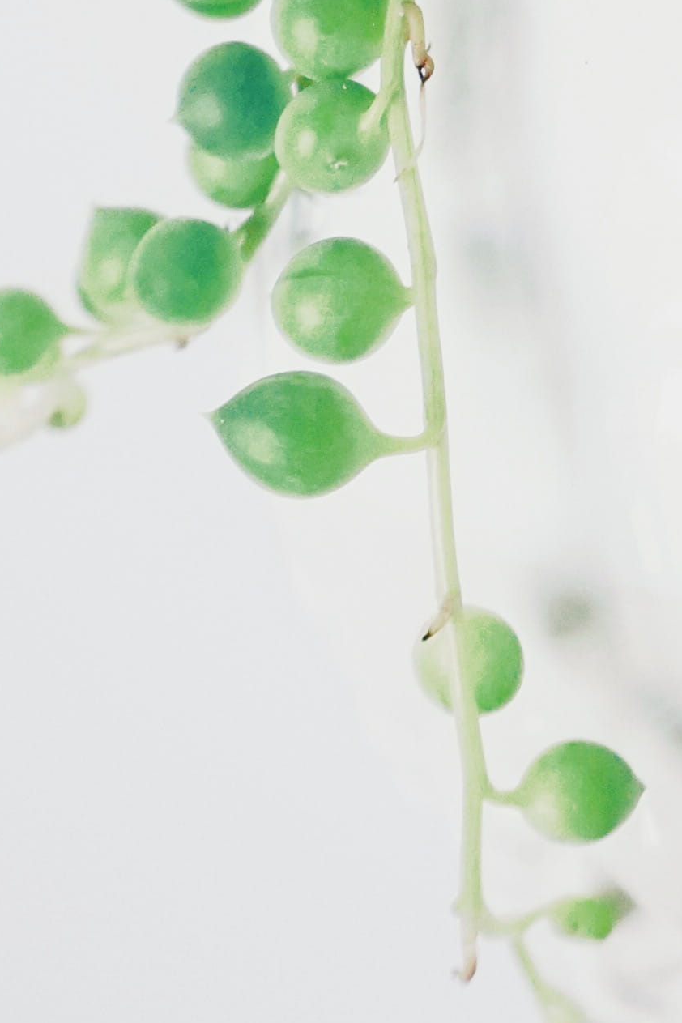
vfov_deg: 17.0
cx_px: 1001
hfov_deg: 11.5
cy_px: -268
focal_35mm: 114
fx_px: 3239
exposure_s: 1/80
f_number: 5.6
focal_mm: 16
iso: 1600
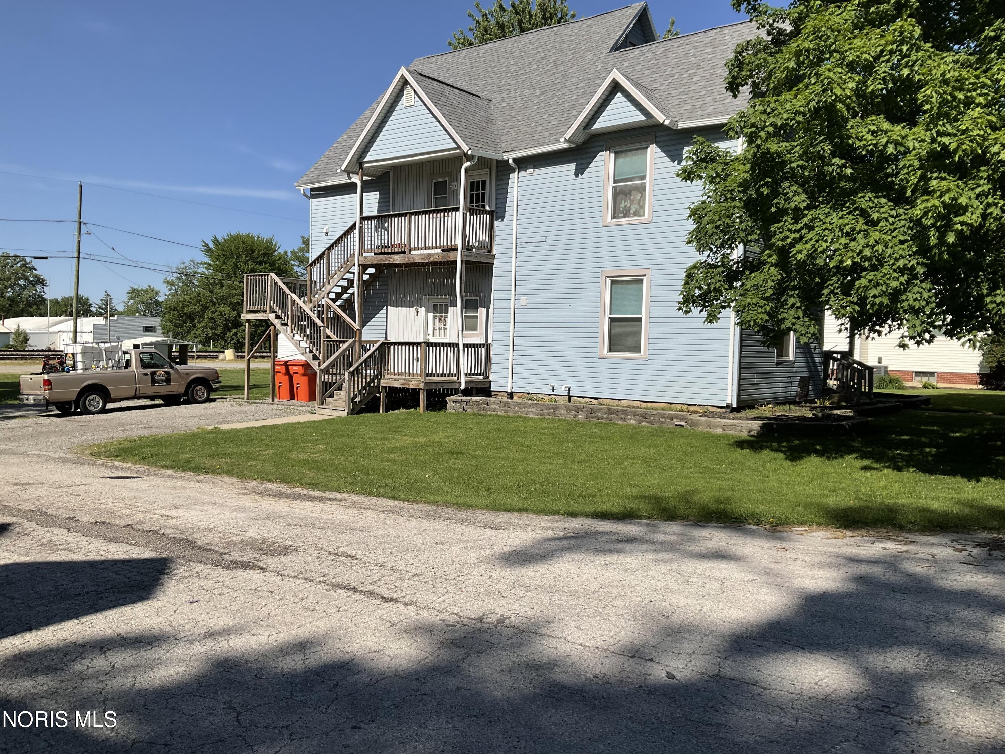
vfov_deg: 48.2
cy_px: 377
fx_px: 842
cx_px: 502
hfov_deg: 61.7
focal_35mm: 29
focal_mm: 3
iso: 25
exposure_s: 1/2667
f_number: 1.8
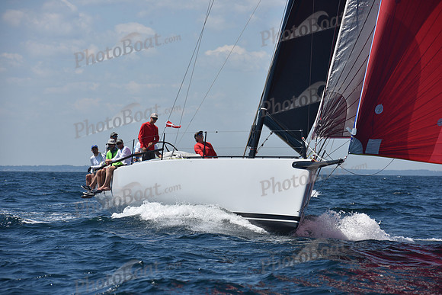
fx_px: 2456
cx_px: 221
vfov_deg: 6.9
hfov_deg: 10.3
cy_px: 148
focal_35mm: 200
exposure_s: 1/1000
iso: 200
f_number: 9
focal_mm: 200
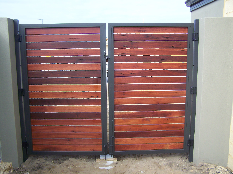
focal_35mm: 38
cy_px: 87
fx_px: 256
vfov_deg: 37.7
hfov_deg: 49.0
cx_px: 116
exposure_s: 1/320
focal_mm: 6.3
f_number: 2.8
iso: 64
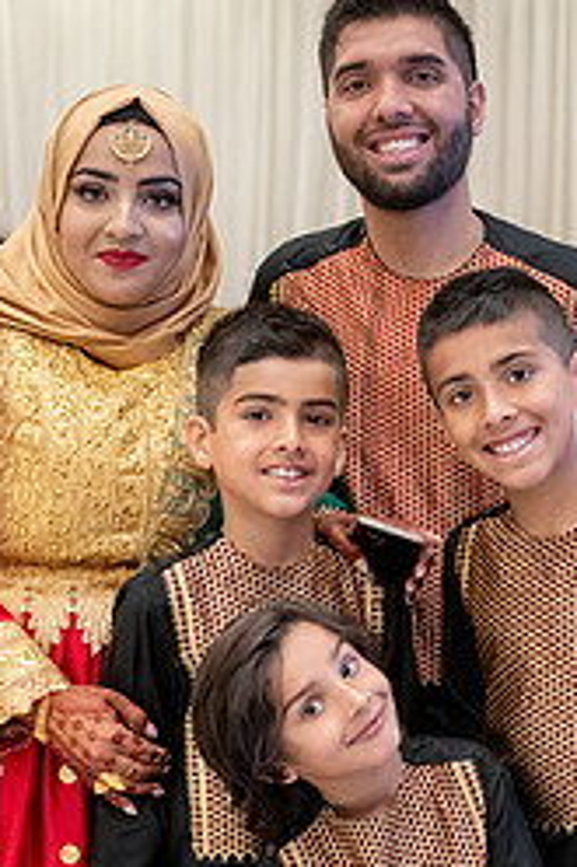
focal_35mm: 127
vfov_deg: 16.0
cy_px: 703
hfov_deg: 10.8
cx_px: 346
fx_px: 3057
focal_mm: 70
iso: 10000
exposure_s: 1/100
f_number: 4
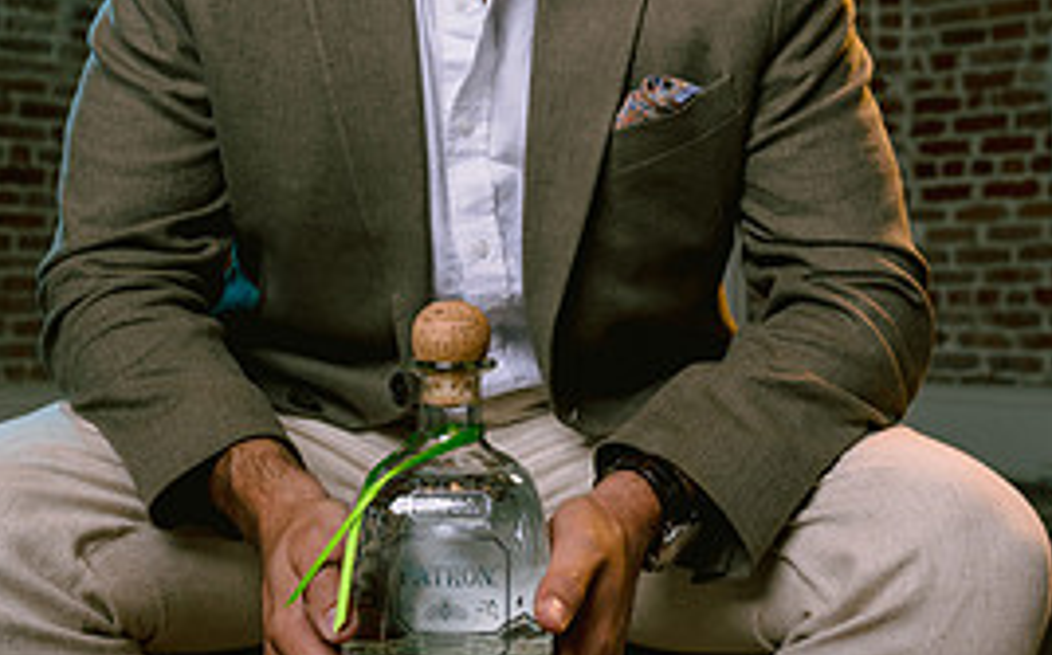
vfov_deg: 21.3
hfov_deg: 34.0
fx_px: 1719
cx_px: 514
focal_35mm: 60
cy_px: 110
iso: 200
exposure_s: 1/160
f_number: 5.6
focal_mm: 35
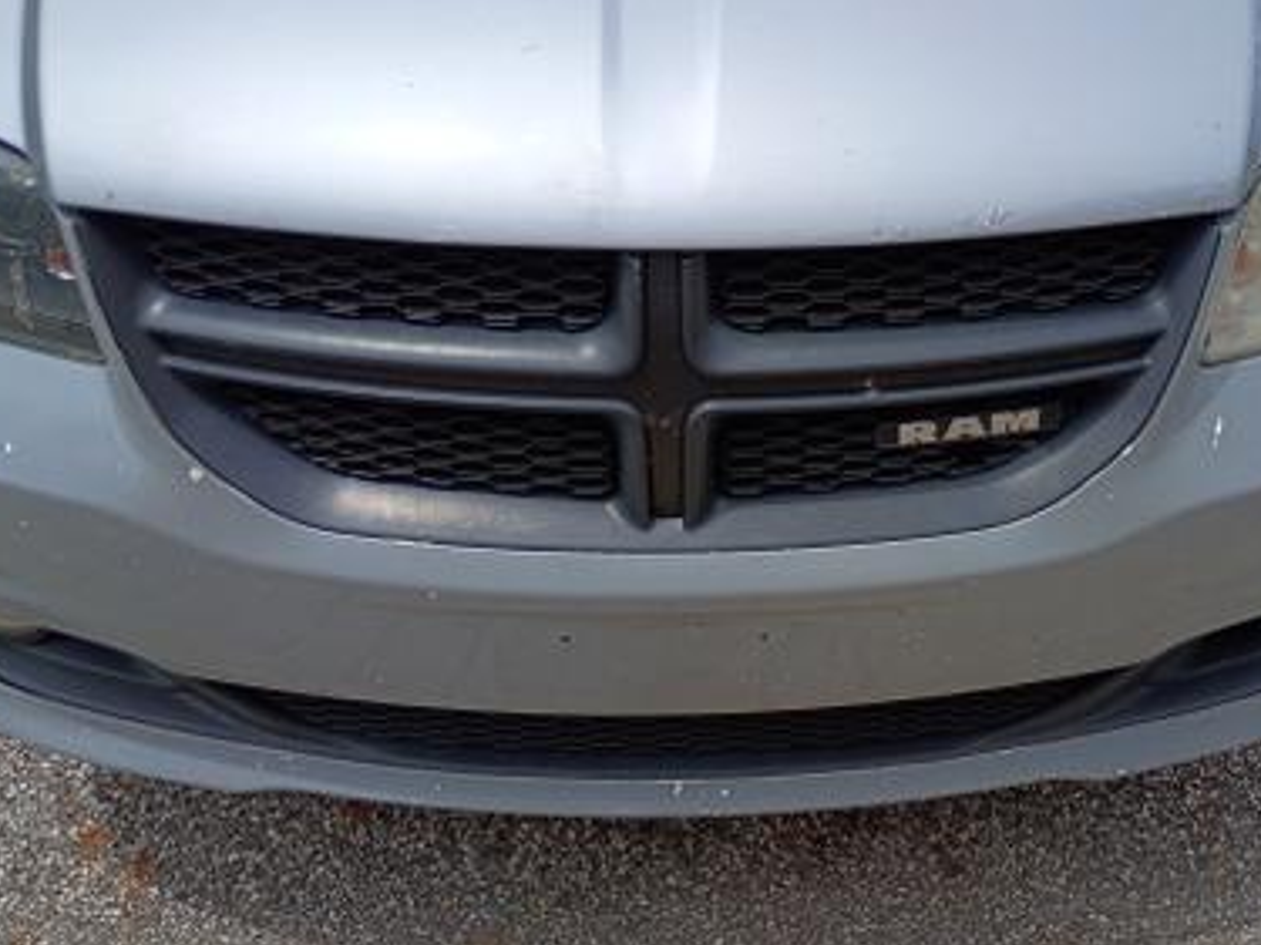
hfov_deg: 47.4
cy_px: 511
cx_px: 804
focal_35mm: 39
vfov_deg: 36.8
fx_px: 1420
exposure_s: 1/1225
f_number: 1.8
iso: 105
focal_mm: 4.27
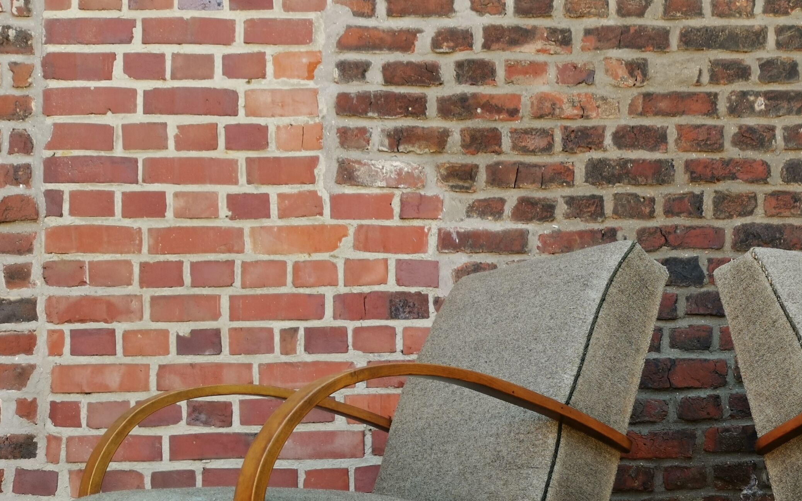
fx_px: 1224
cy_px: 461
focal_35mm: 56
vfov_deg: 22.5
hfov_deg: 34.8
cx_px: 675
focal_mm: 5.58
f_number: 1.8
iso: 50
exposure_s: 1/175
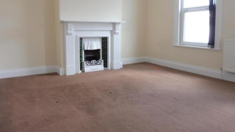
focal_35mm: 29
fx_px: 181
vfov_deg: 39.9
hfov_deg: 66.0
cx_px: 126
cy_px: 48
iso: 160
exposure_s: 1/60
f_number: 3.3
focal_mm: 4.3
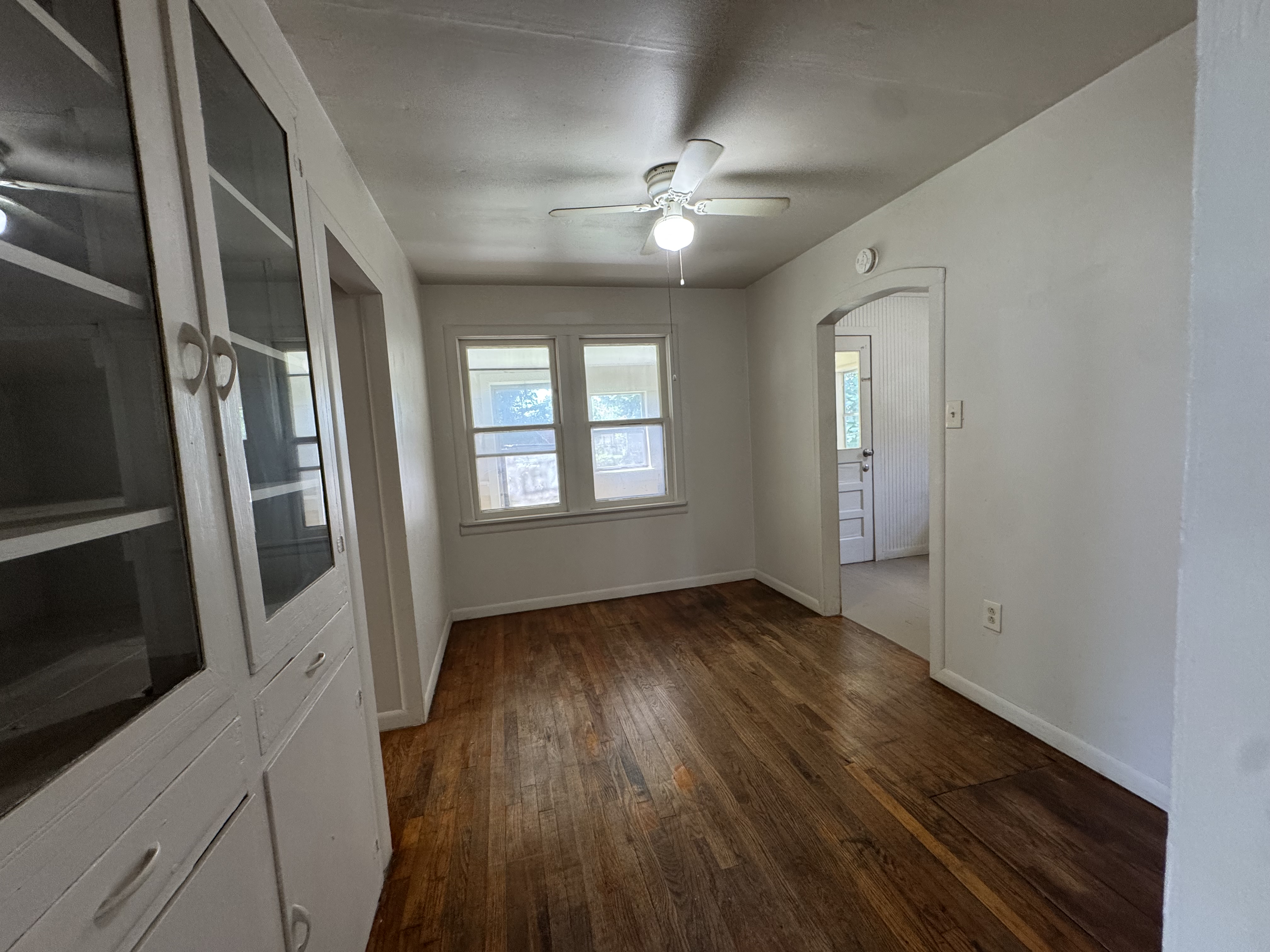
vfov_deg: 85.7
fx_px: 514
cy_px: 476
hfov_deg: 102.1
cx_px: 635
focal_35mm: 14
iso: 200
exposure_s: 1/60
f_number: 2.2
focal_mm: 2.22
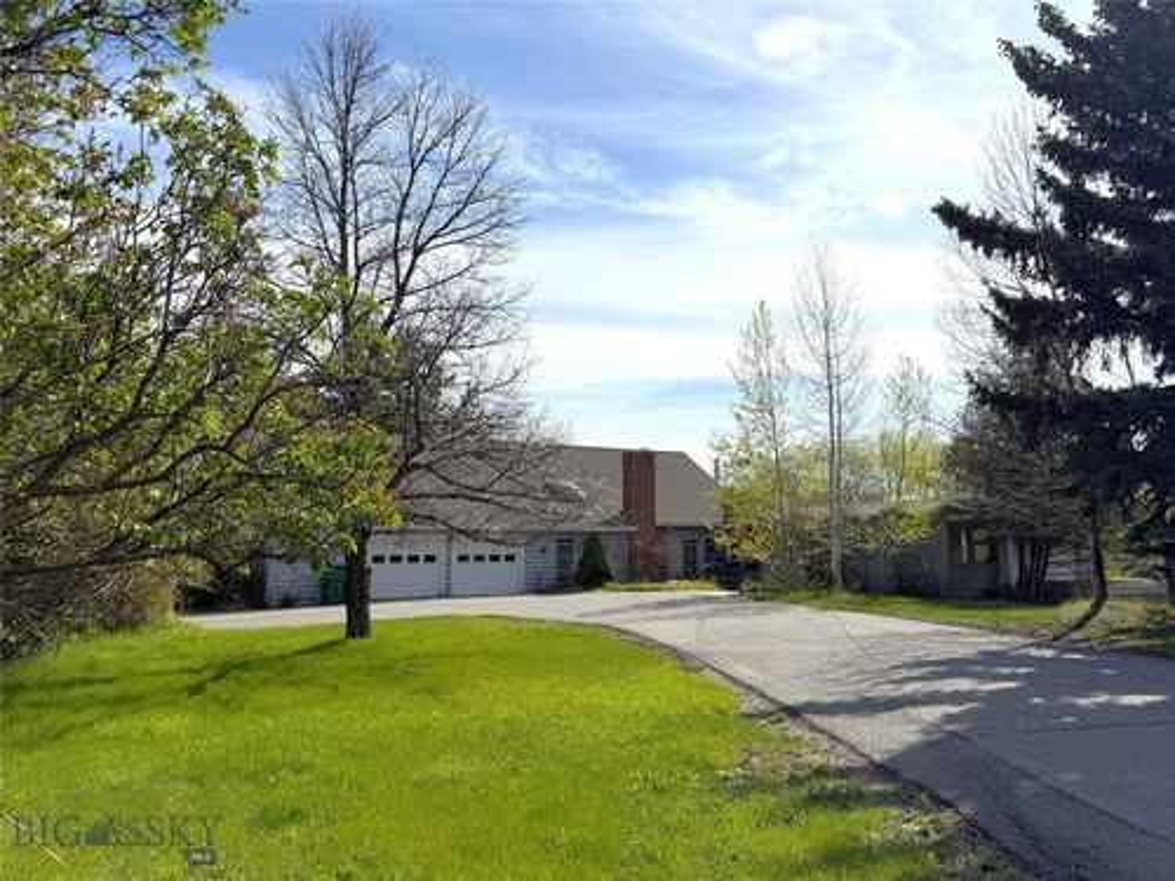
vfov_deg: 46.8
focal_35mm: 30
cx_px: 588
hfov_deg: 60.0
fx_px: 1018
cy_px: 440
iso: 80
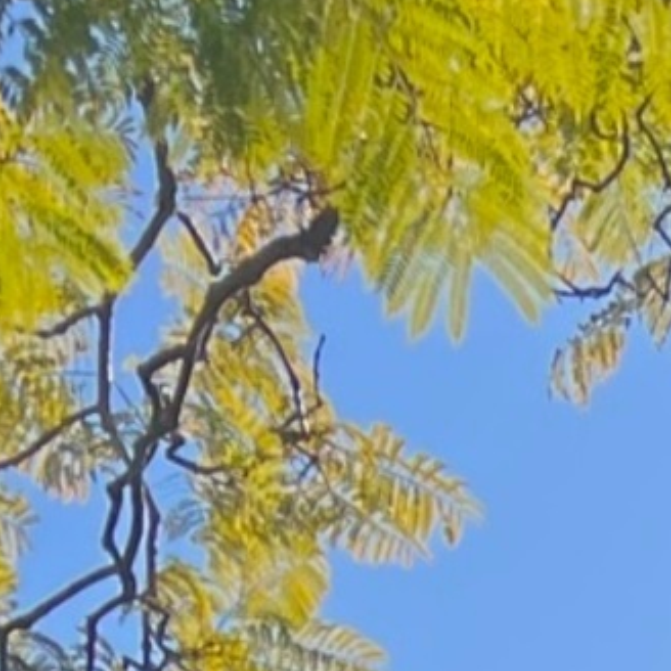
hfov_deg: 8.3
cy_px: 2427
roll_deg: -0.1
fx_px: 4101
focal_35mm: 187
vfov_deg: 7.4
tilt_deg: +4.1
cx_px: 1835
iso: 50
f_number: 1.5
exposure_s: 1/1468
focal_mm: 5.7
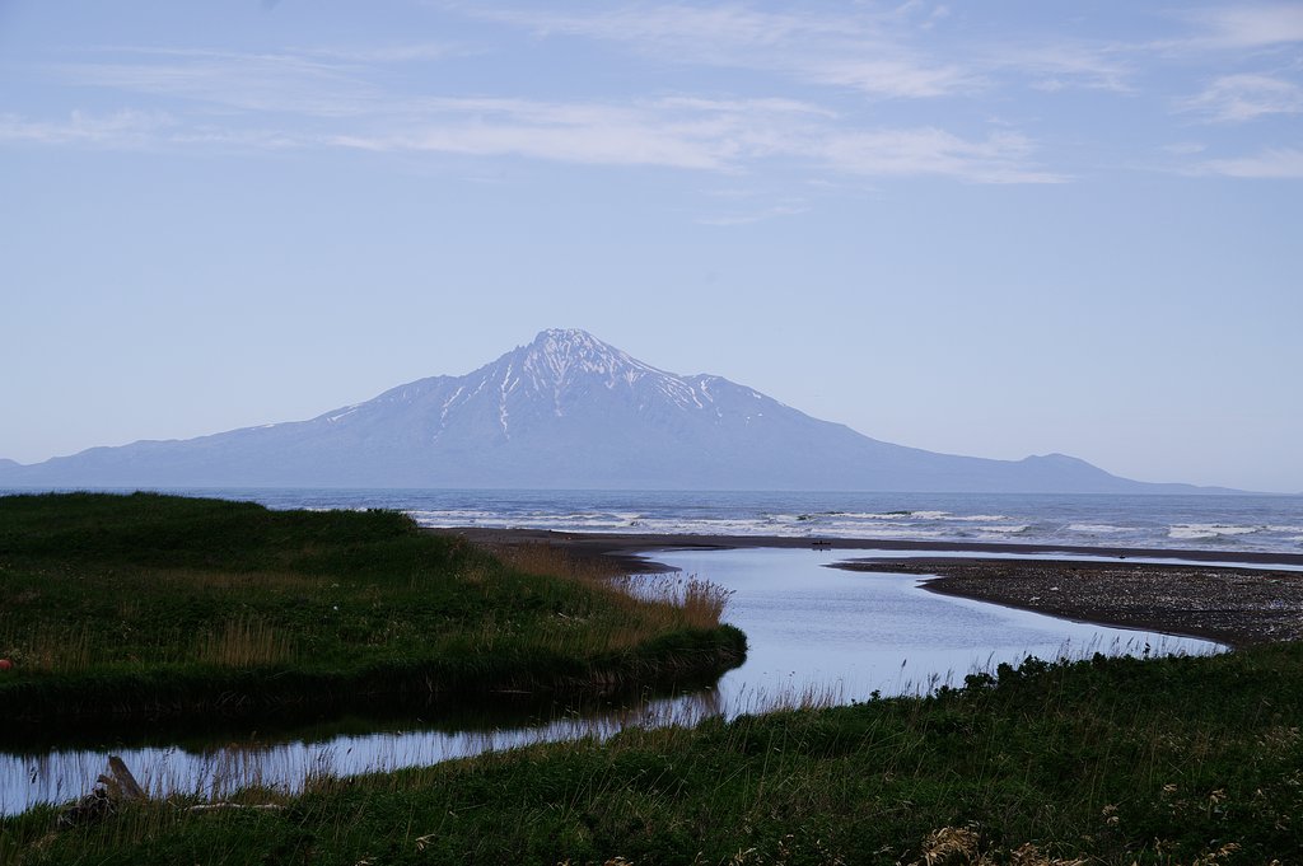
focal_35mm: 80
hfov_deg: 25.5
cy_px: 433
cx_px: 652
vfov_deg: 17.1
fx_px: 2875
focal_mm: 53
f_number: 9
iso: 200
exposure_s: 1/200
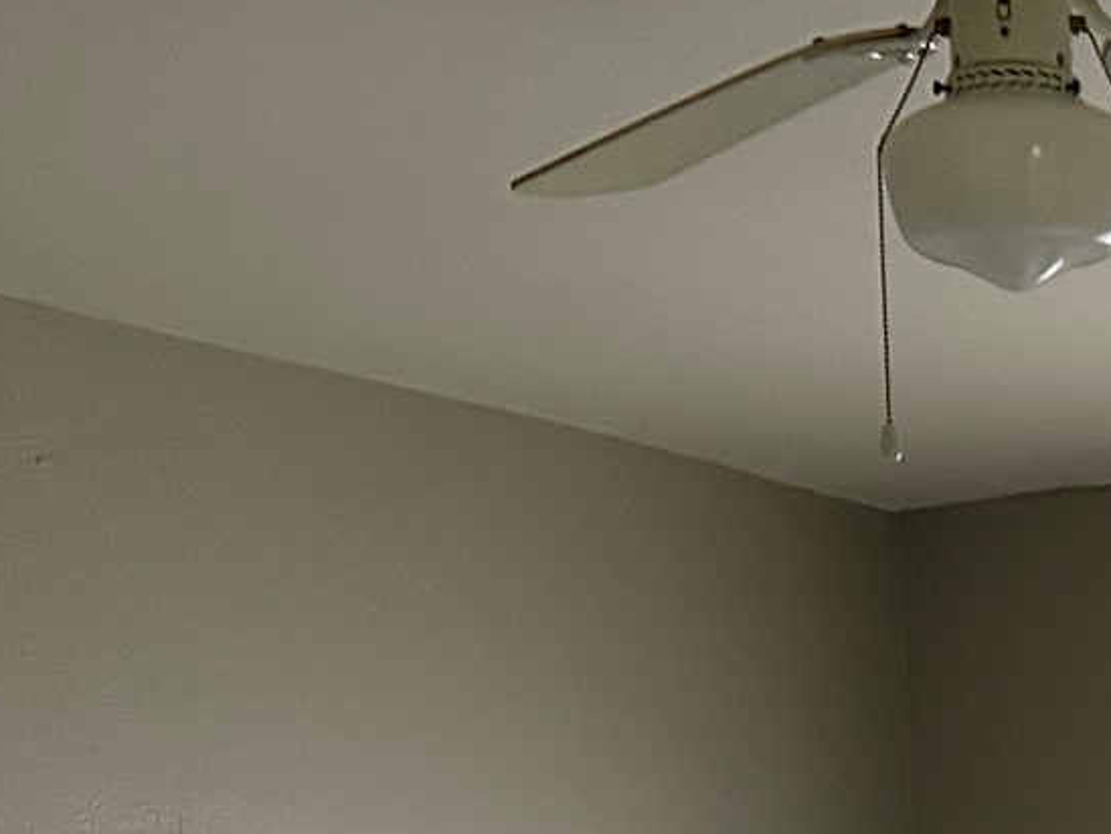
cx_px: 1332
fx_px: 3114
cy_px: 1146
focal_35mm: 97
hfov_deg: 19.1
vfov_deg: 14.5
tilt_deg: +0.7
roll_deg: +2.5
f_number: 1.5
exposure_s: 1/60
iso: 400
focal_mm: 5.7
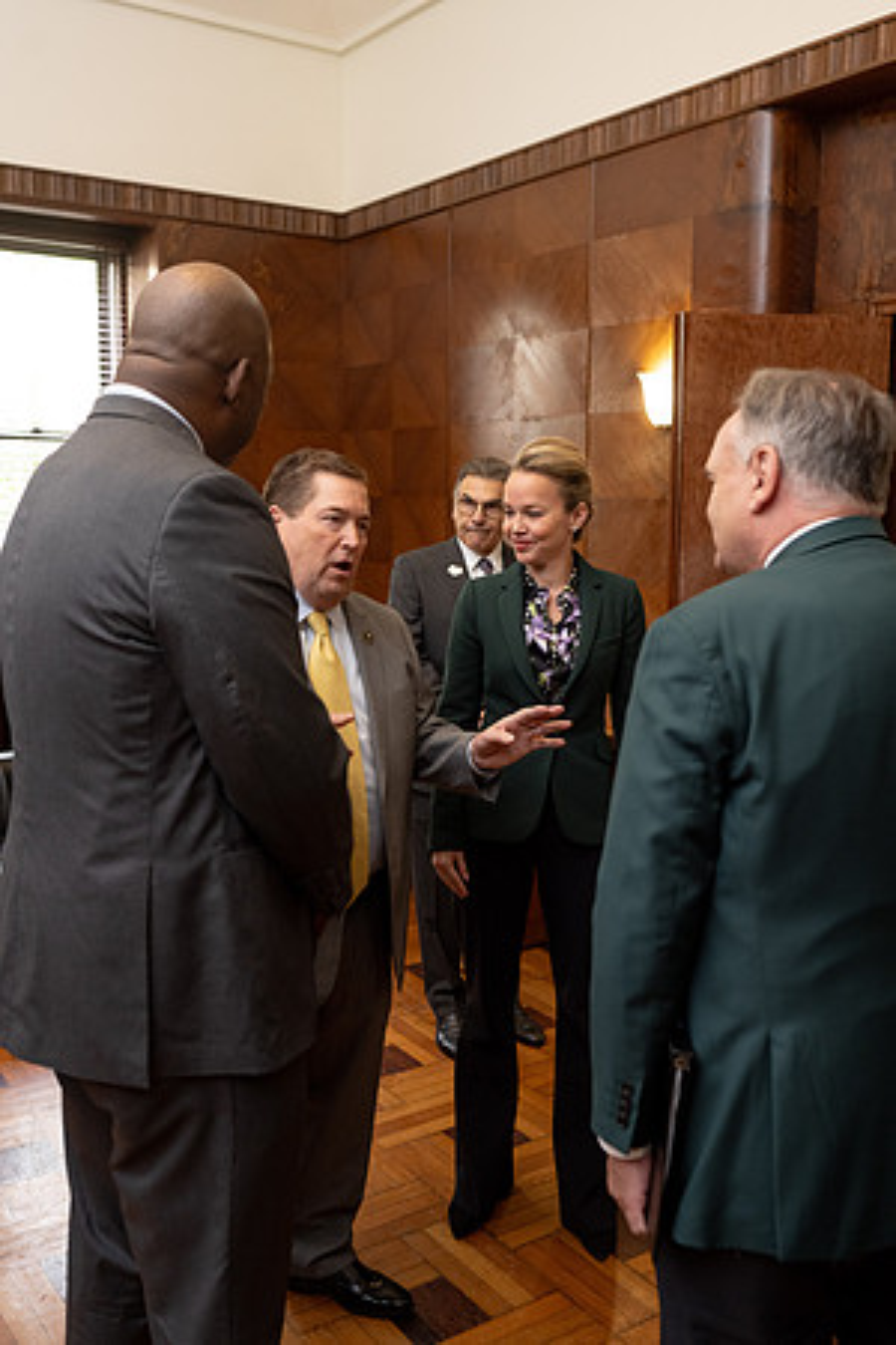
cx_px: 448
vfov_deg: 54.4
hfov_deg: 37.9
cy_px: 672
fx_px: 1307
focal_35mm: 35
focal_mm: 35
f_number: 3.5
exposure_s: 1/80
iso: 800
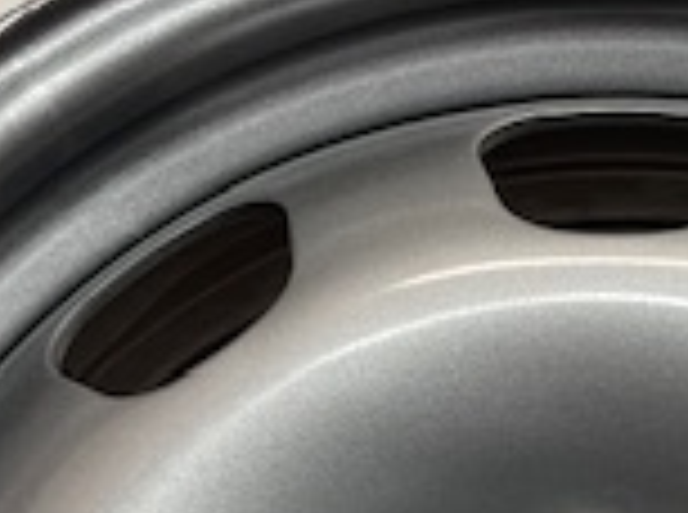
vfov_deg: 12.4
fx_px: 2161
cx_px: 553
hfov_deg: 17.9
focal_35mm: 109
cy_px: 922
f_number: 1.6
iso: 100
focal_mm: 4.2
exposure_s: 1/100
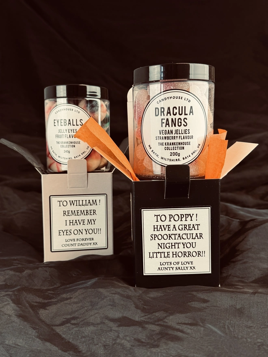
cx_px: 134
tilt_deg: -9.0
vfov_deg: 71.6
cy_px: 178
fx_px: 248
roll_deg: +2.4
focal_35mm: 24
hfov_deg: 56.8
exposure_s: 1/121
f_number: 1.78
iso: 64
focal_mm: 6.76
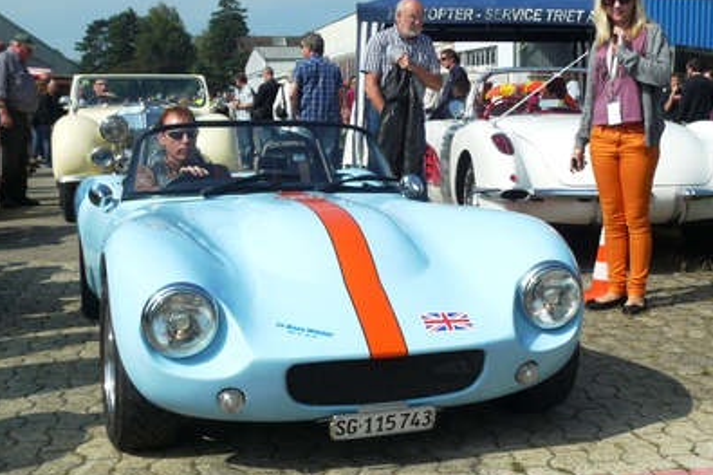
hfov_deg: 33.8
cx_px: 445
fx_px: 1168
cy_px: 255
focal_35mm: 59
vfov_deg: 23.0
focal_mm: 6.9
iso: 100
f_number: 10
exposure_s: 1/250
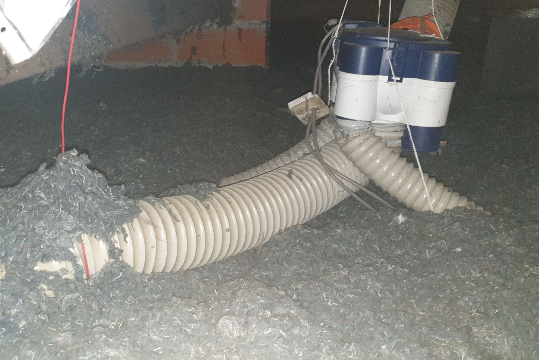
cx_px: 225
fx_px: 479
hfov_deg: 58.4
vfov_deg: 41.0
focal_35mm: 32
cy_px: 149
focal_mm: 4.3
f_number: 1.5
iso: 160
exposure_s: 1/10
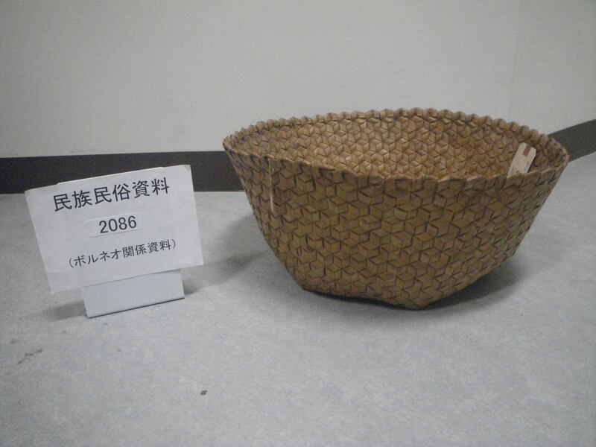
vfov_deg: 49.7
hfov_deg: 63.4
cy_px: 224
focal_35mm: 28
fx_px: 482
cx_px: 298
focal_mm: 5
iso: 800
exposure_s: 1/30
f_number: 3.5
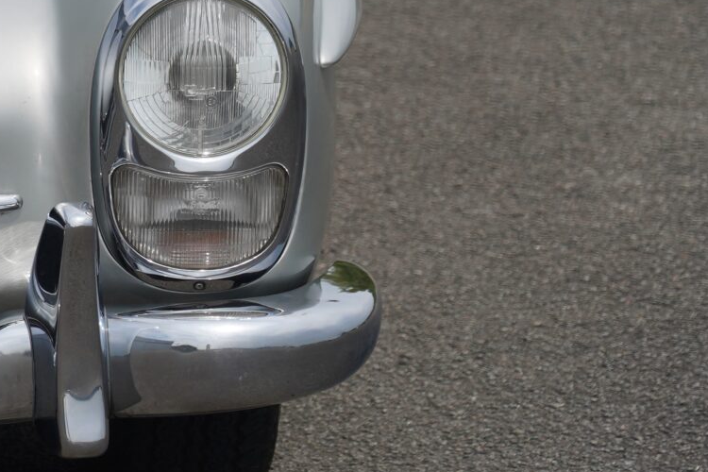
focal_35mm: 355
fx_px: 6981
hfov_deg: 5.7
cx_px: -481
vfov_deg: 3.9
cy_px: -53
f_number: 5.6
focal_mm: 104
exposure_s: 1/320
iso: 100
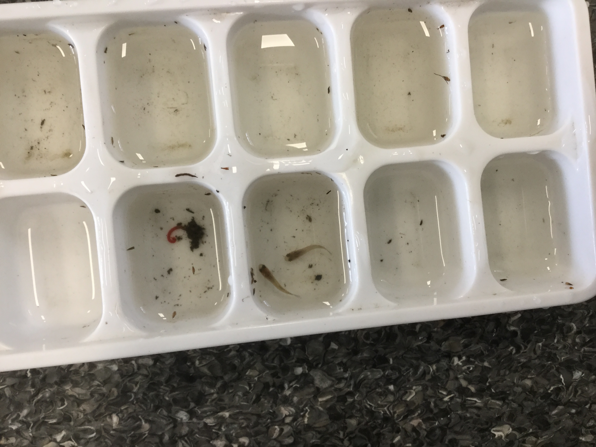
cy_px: 224
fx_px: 534
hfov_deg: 58.4
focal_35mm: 31
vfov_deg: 45.4
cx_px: 298
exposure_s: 1/33
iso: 64
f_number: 2.4
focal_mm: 3.3
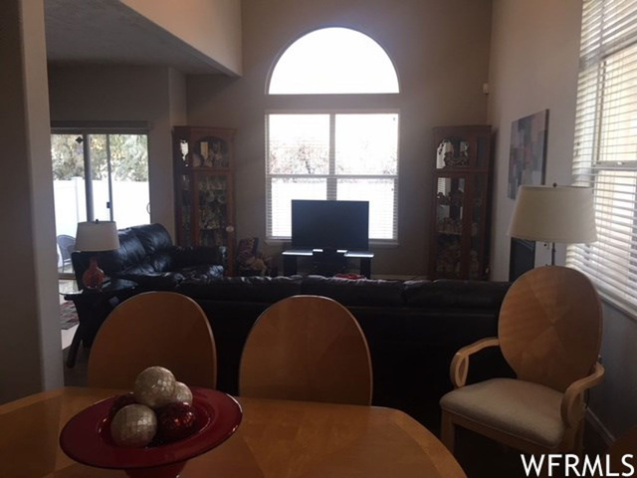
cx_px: 318
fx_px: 534
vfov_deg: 48.2
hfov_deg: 61.7
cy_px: 239
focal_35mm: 29
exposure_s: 1/30
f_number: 2.2
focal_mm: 4.15
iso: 32
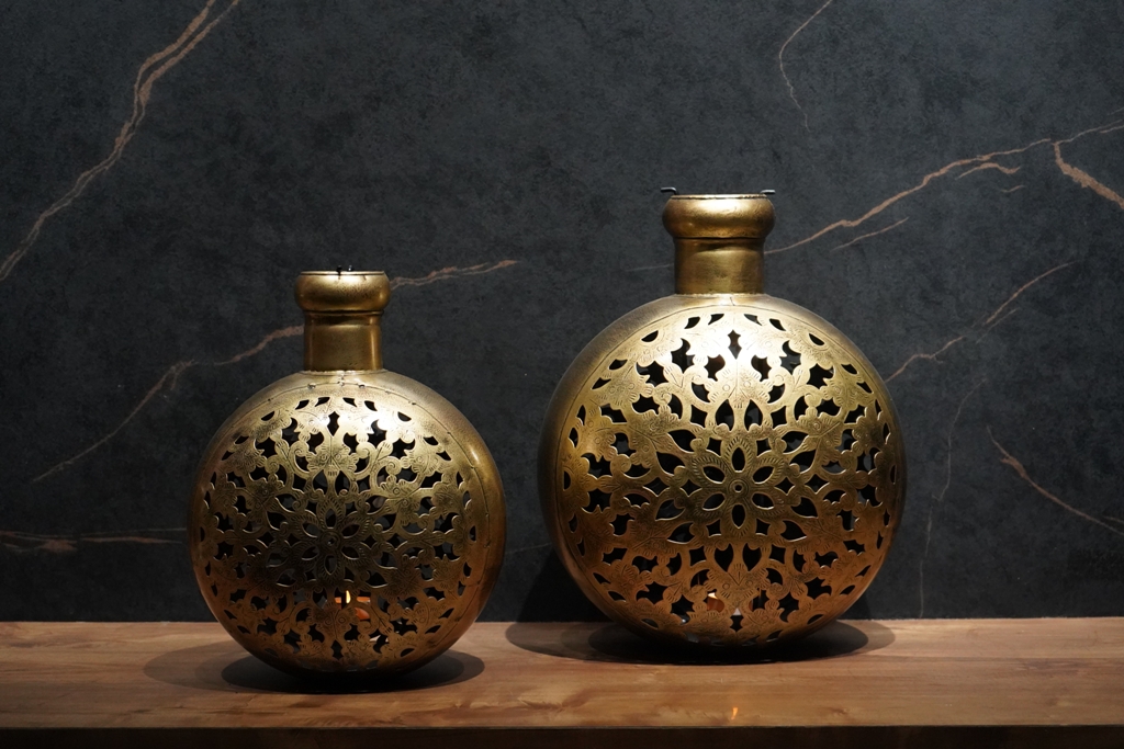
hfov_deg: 28.8
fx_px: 2186
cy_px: 374
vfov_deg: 19.5
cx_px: 562
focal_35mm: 70
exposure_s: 1/400
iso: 8000
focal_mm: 70
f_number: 5.6
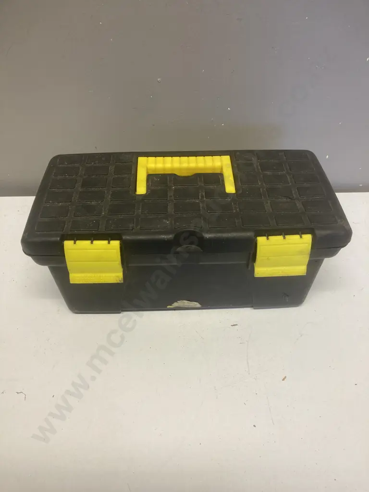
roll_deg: -1.5
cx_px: 184
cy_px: 246
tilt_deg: -44.8
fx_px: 398
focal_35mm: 28
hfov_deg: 49.7
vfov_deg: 63.4
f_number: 1.8
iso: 64
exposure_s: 1/50
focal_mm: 3.99
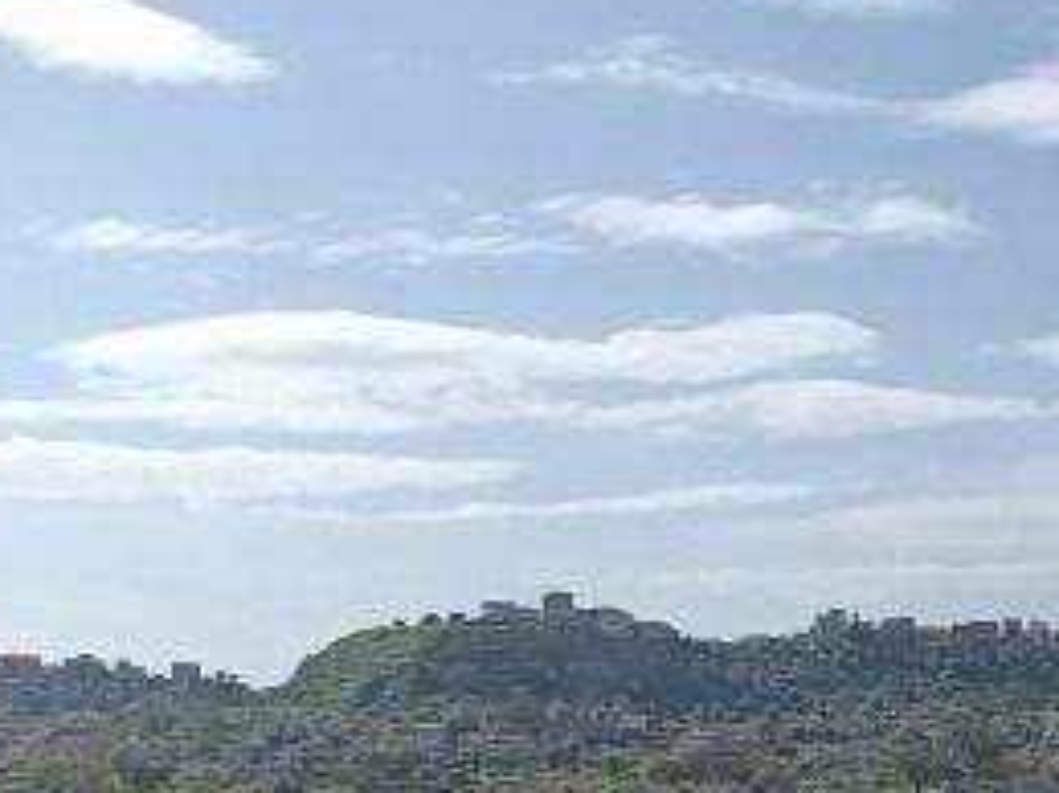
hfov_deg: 18.6
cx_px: 1321
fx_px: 3027
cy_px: 993
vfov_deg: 14.4
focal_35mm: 99
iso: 102
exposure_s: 1/1477
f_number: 1.7
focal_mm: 4.7
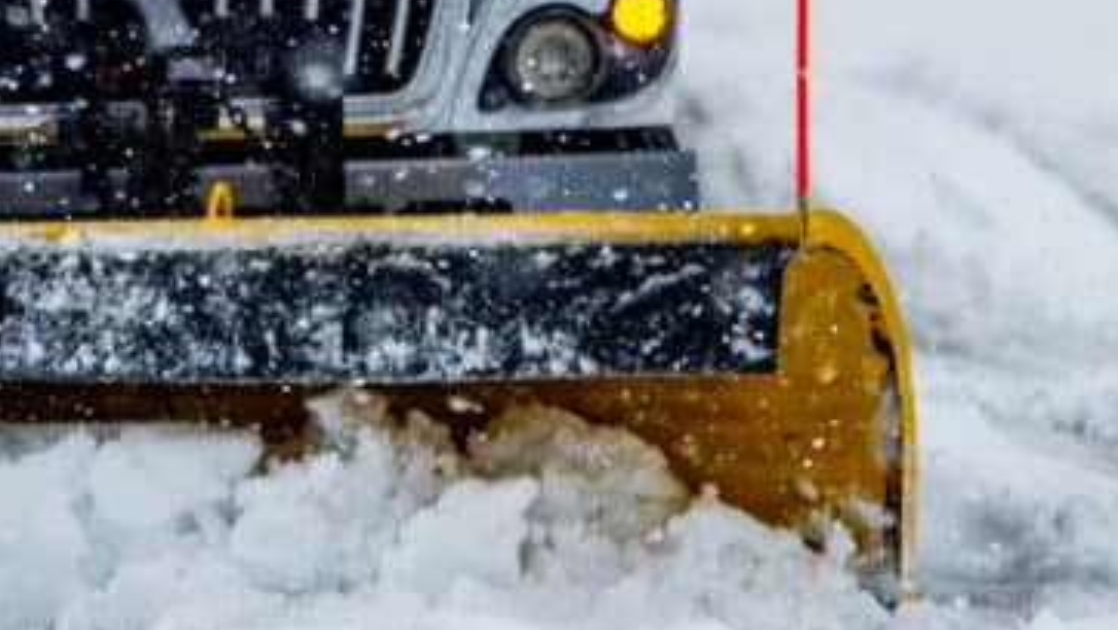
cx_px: 516
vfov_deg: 1.2
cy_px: 144
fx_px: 30874
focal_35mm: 1041
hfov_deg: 2.1
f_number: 2.8
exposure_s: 1/1600
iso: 200
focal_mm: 200
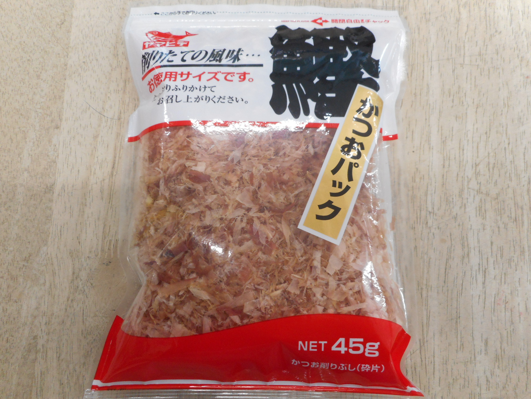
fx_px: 383
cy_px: 200
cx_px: 266
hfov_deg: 69.4
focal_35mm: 25
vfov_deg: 54.9
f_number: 3.7
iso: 250
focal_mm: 4.5
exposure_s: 1/30
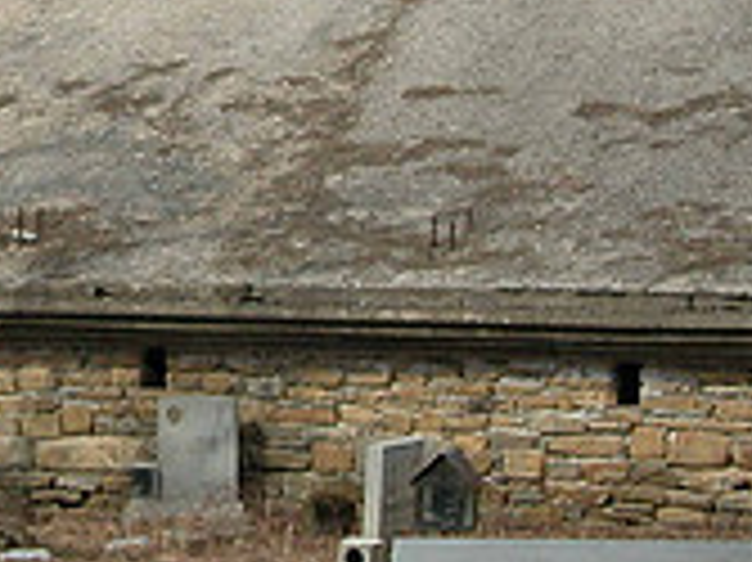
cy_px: 47
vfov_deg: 9.5
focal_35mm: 156
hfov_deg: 12.5
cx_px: -23
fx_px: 3387
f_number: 3.3
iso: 100
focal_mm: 11.4
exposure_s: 1/624
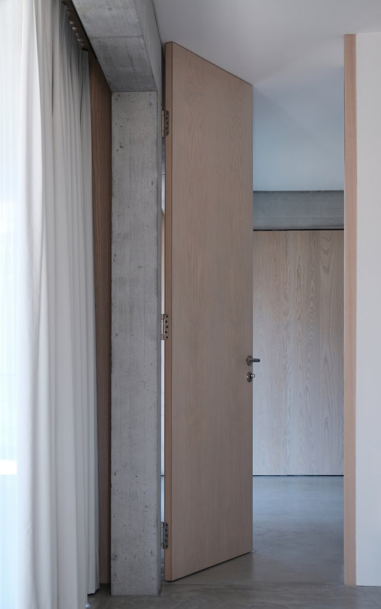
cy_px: 307
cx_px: 182
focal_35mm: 55
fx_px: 914
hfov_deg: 23.6
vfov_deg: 36.9
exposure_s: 1/180
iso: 400
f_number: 2.2
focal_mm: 35
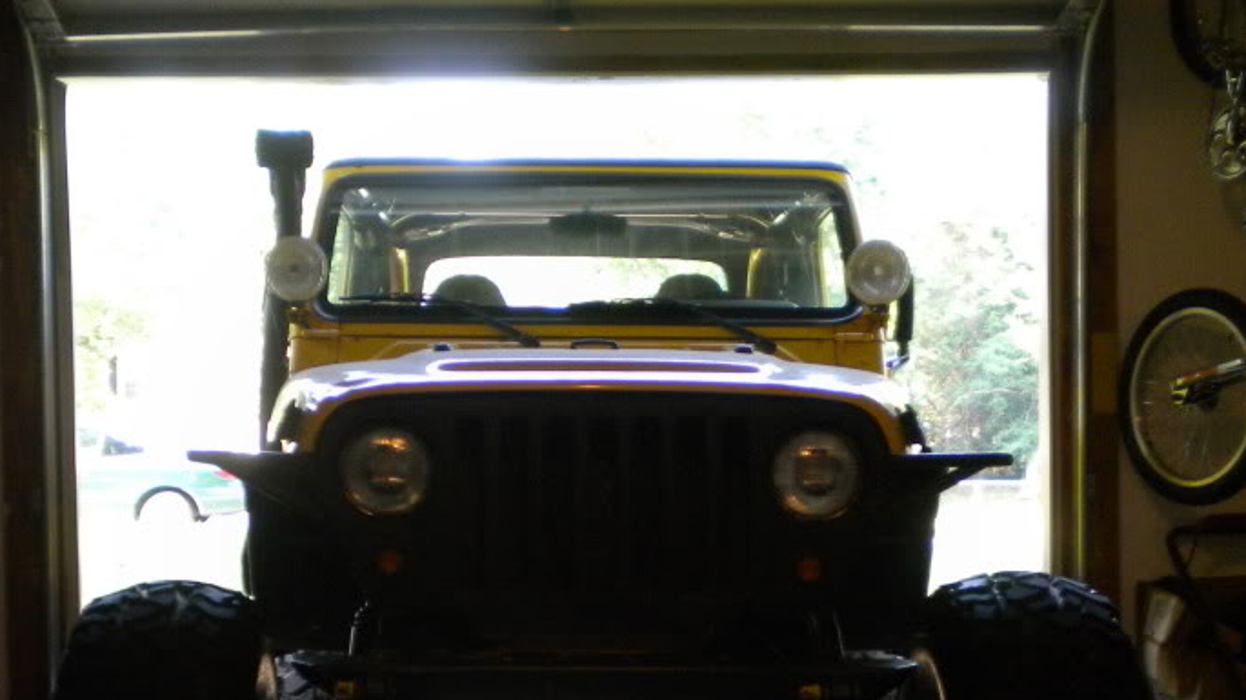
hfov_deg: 36.6
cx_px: 571
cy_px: 547
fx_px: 1883
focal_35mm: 57
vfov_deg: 20.9
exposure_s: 1/57
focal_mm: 6.3
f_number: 3.1
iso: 357
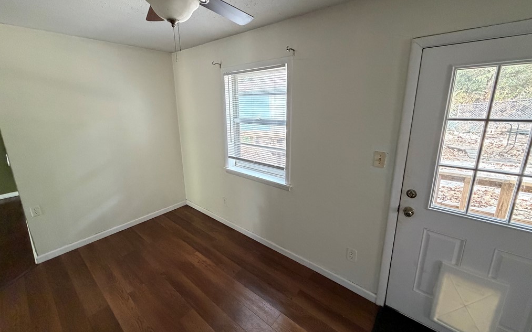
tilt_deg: -12.7
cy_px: 157
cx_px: 265
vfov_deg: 74.7
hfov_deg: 101.5
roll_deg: +0.4
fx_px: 217
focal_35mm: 15
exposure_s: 1/60
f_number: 2.2
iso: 640
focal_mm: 2.22
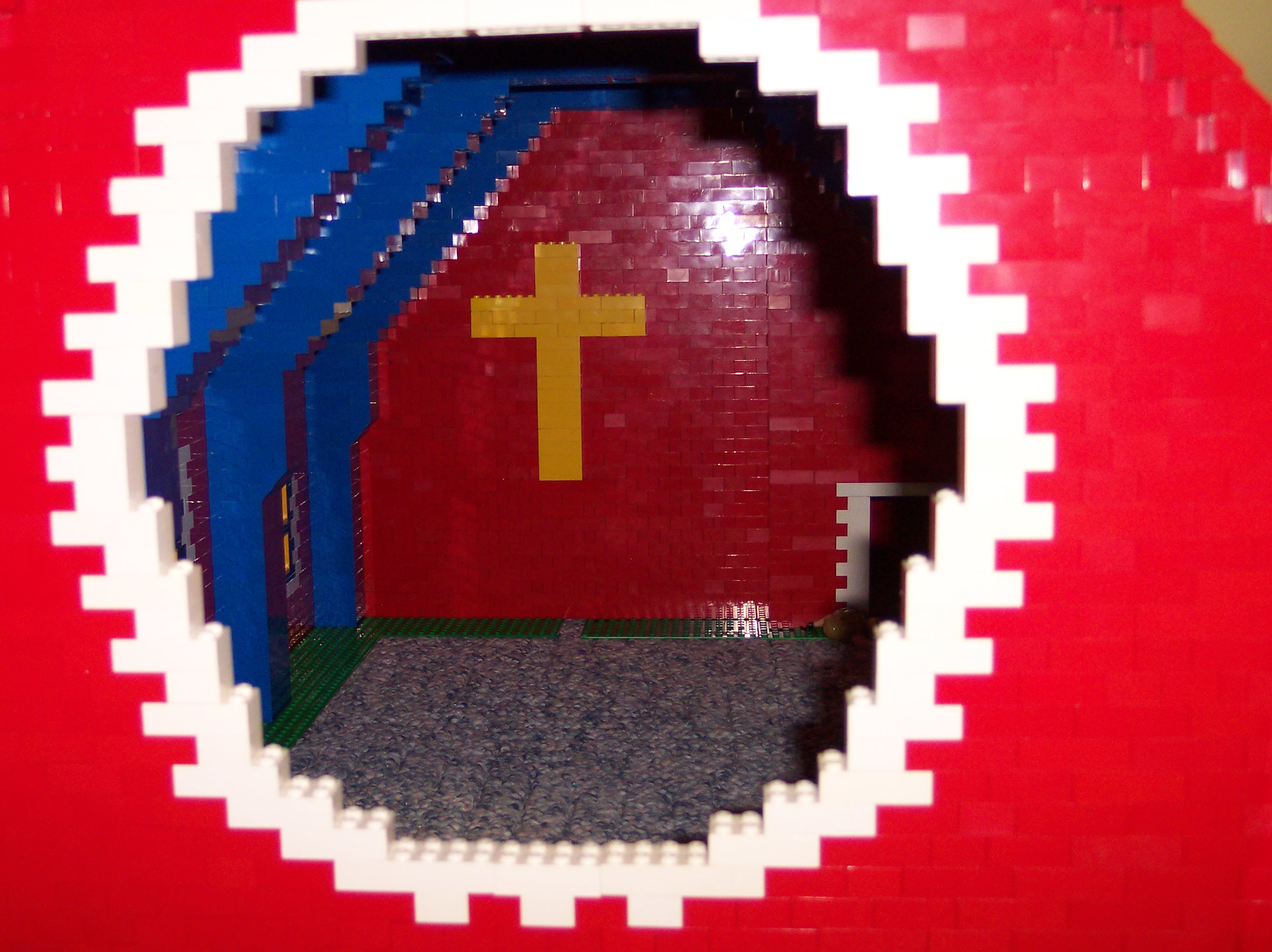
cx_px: 548
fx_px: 1652
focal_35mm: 45
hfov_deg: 42.0
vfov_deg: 32.1
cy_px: 445
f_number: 2.8
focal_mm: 8
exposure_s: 1/30
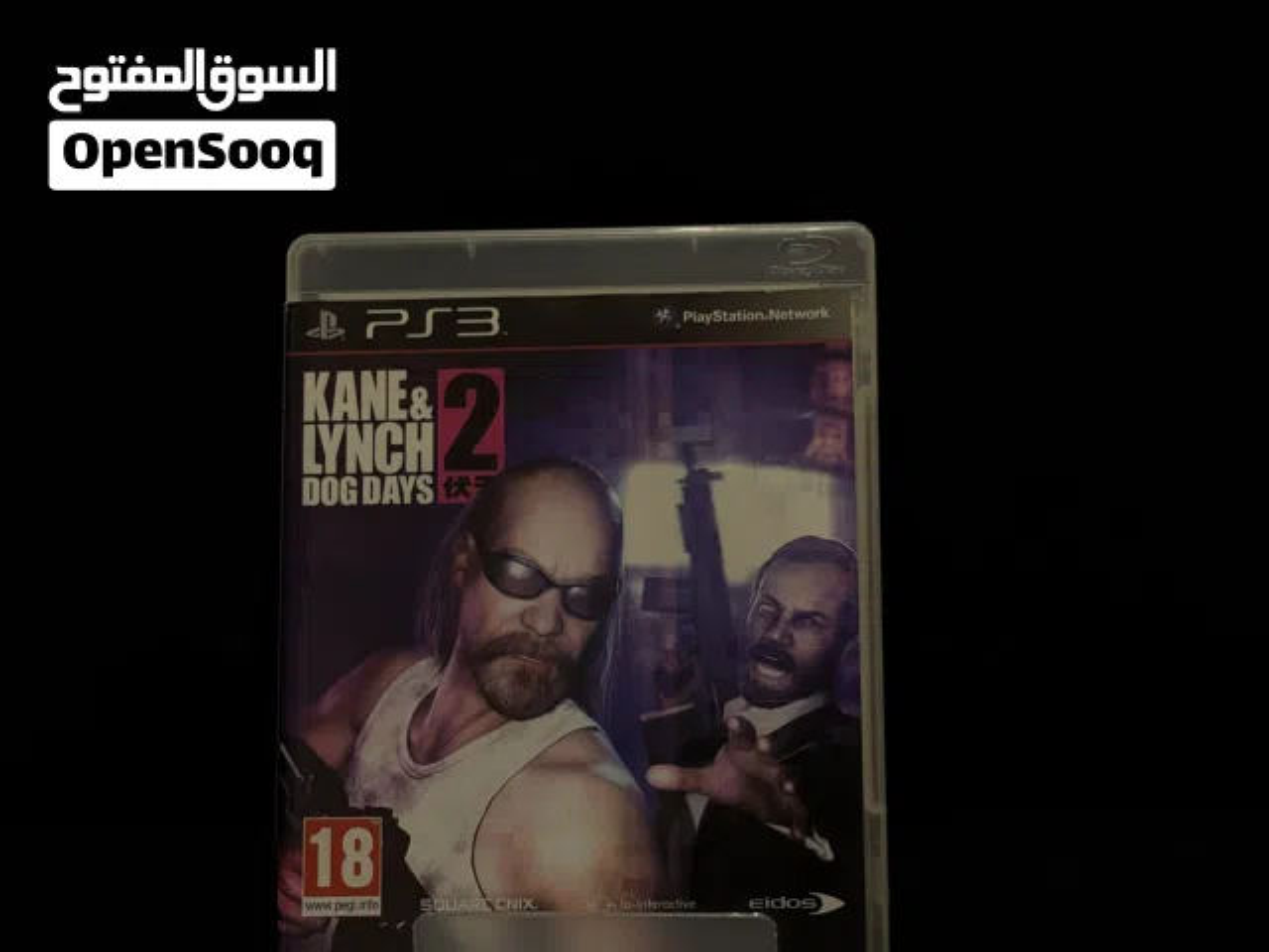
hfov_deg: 39.7
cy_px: 476
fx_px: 1760
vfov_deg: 30.3
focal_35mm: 48
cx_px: 634
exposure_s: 1/50
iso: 80
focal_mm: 6.76
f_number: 1.78
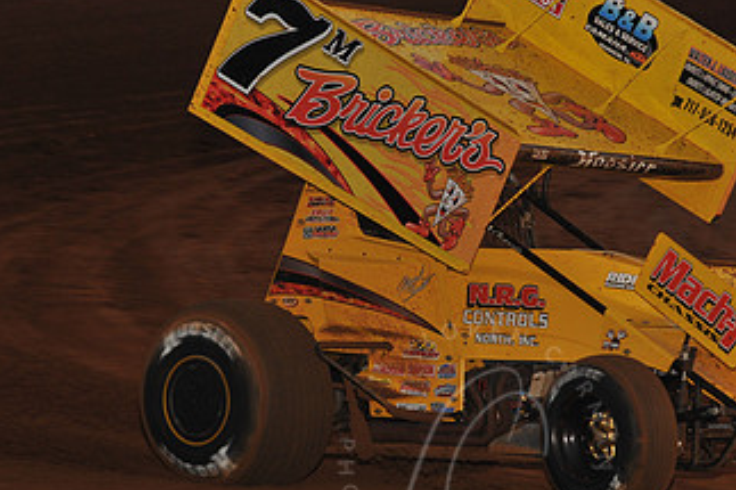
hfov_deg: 7.9
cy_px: 248
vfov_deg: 5.3
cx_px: 474
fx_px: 5313
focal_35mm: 260
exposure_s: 1/320
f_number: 7.1
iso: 800
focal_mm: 145
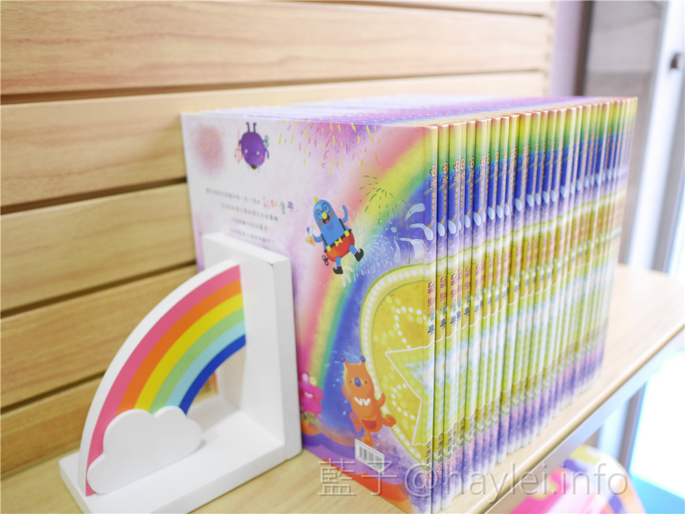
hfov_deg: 60.0
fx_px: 594
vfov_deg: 46.8
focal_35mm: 30
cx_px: 342
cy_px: 257
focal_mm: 15
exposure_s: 1/125
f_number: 1.7
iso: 1250
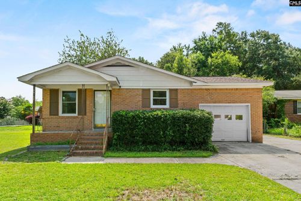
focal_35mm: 16
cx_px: 150
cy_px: 100
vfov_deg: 72.0
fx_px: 138
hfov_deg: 95.0
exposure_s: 1/640
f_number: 6.3
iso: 320
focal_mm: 11
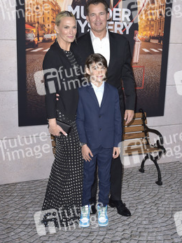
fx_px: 280
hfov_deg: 36.0
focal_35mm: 40
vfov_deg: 46.7
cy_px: 114
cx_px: 91
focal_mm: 36
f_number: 6.3
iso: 320
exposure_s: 1/250
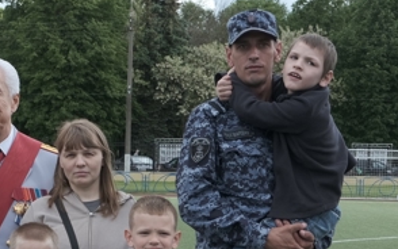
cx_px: 153
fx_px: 846
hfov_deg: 26.4
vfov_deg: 16.3
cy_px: 260
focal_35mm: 78
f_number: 5.6
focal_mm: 20.2
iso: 160
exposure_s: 1/350
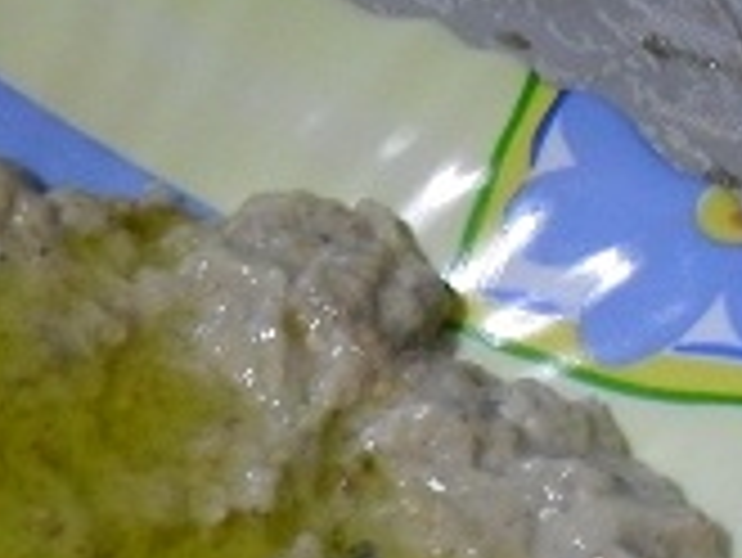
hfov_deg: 16.7
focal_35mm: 116
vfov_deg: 12.3
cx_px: 72
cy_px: 803
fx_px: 2488
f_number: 3.2
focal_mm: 6.3
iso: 320
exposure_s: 1/15
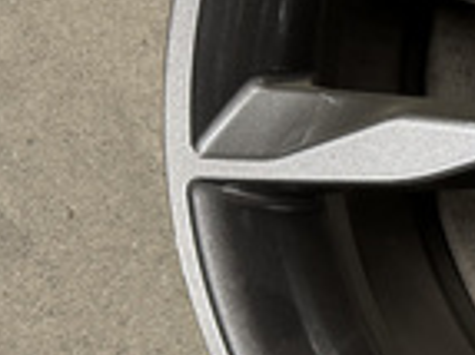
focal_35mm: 101
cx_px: 884
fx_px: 1385
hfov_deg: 16.1
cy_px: 116
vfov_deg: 14.6
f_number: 1.78
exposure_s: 1/50
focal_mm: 6.76
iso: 160
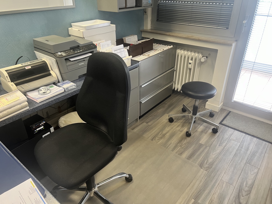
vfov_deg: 53.1
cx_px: 136
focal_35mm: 26
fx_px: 204
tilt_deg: -29.8
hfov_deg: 67.3
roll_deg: +0.8
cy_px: 102
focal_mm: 5.7
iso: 125
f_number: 1.5
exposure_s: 1/50
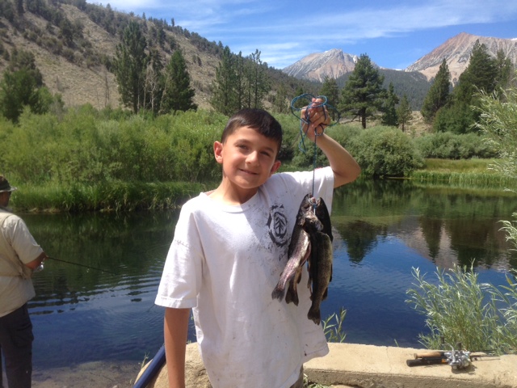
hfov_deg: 55.4
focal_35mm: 33
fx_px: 493
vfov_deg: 42.9
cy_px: 194
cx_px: 258
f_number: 2.4
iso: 50
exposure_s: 1/889
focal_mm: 4.12
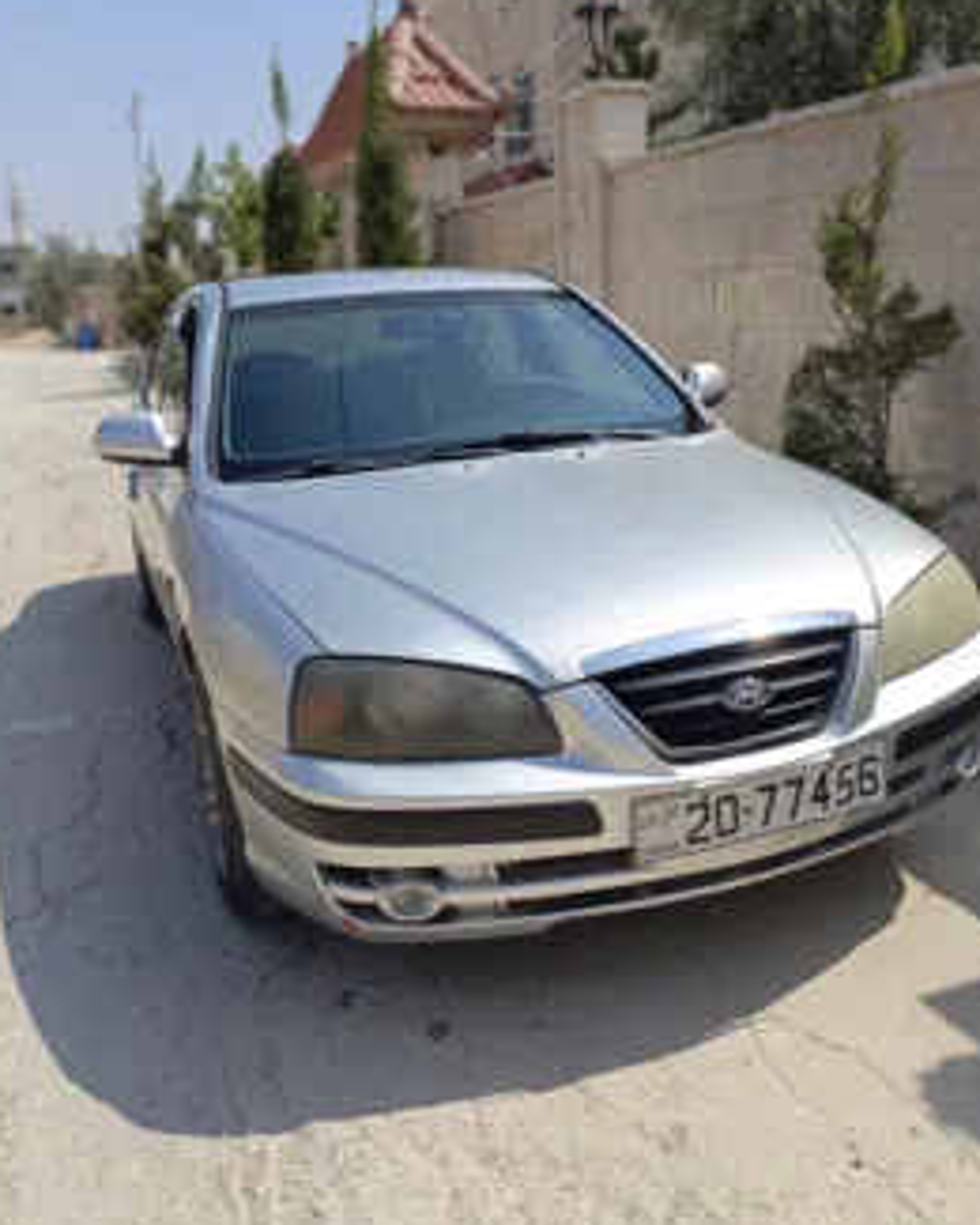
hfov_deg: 48.5
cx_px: 516
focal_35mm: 30
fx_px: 1088
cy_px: 614
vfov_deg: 58.8
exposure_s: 1/2049
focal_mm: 4.76
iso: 122
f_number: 1.69
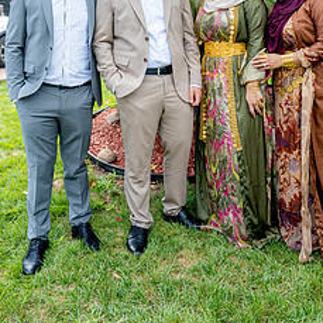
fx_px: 422
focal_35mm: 40
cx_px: 175
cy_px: 32
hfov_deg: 41.8
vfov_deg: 38.9
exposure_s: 1/200
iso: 320
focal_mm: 24
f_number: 7.1
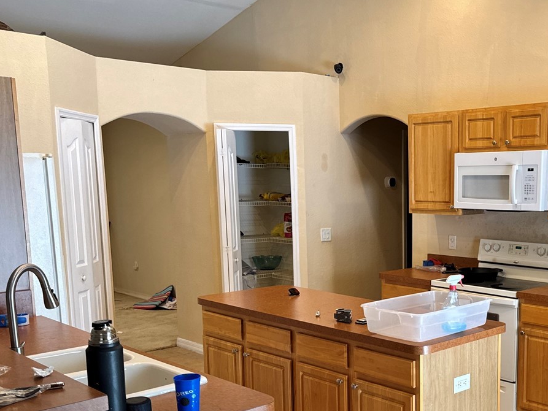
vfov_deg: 33.2
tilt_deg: -8.6
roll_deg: +0.2
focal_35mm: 43
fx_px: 681
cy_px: 287
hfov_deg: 42.2
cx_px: 428
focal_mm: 6.76
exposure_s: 1/120
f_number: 1.78
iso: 160
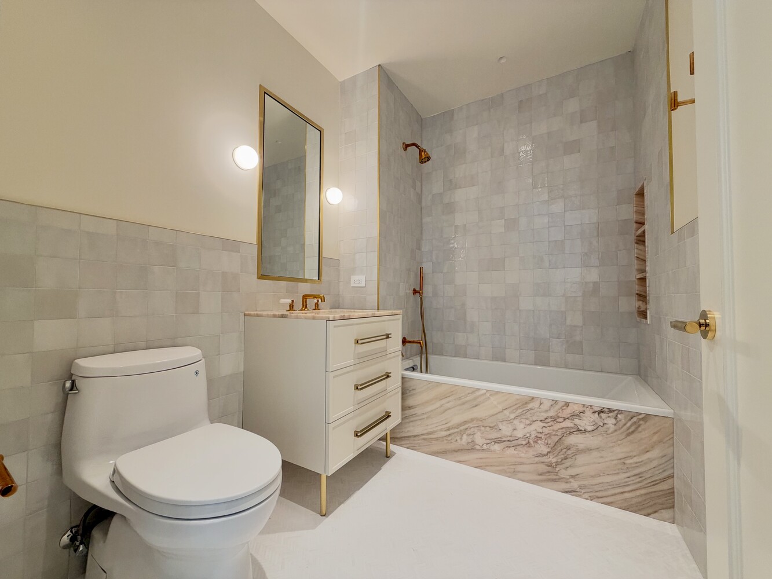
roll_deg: -0.1
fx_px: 312
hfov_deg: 102.1
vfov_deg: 85.7
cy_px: 290
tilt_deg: +1.8
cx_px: 386
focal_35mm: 14
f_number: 2.2
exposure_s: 1/120
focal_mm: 2.22
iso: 250
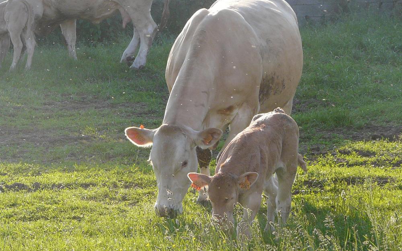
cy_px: 137
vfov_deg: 5.9
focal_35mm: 222
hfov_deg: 9.4
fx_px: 2432
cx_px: 201
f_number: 4
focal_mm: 21.6
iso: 100
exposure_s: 1/250
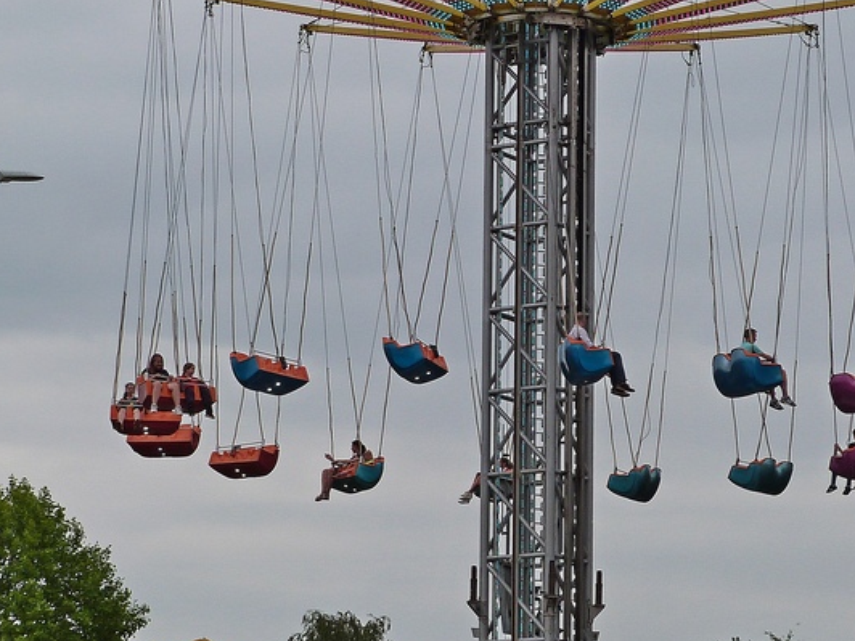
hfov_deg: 14.0
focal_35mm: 141
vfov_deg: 10.5
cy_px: 365
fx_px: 3483
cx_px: 538
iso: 100
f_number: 5.6
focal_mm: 13.5
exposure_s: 1/400
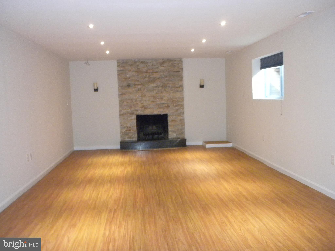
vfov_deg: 38.7
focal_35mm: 37
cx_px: 168
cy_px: 126
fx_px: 358
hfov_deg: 50.1
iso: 513
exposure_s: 1/30
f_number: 3.5
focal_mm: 6.6
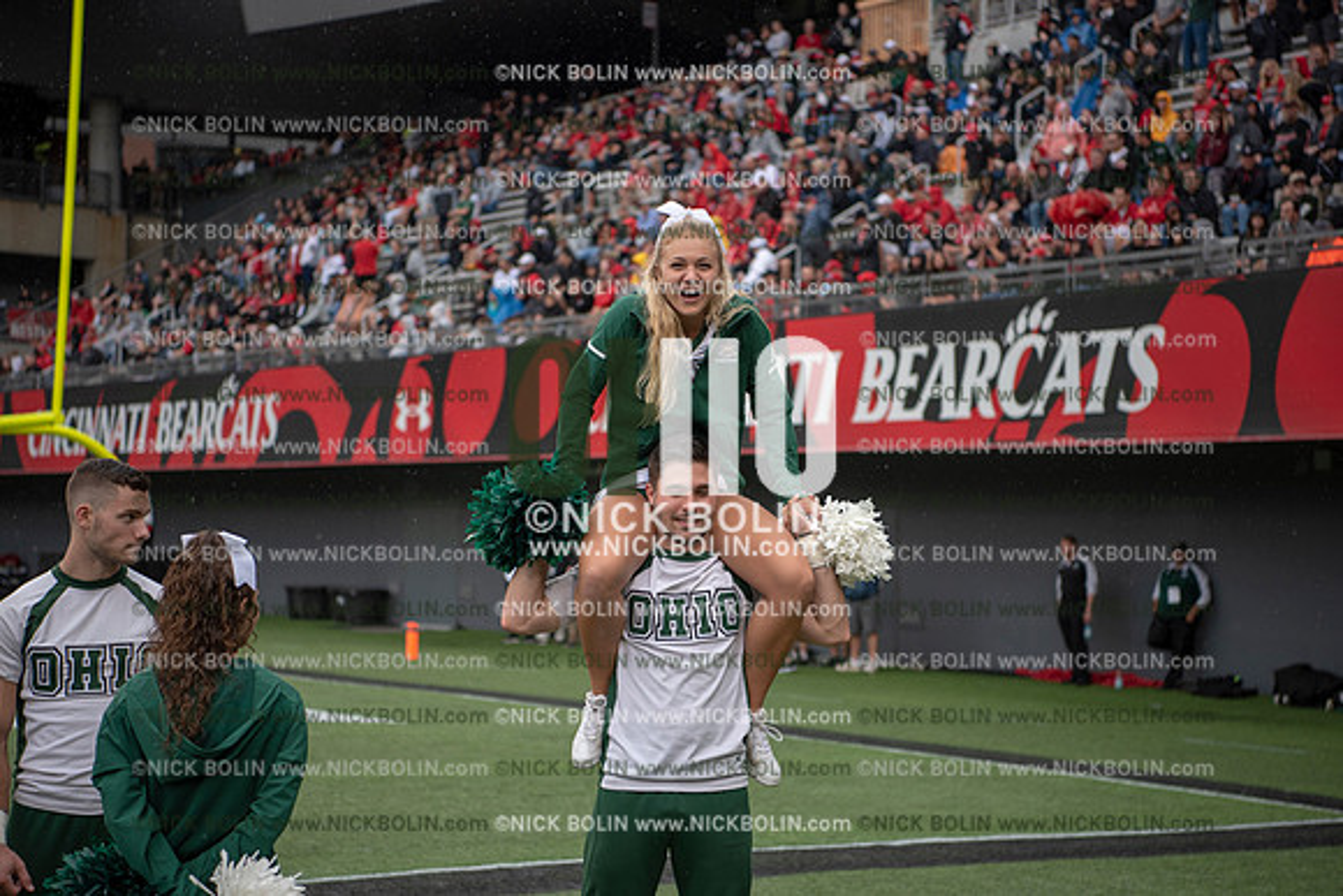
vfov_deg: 19.5
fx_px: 2612
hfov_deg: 28.8
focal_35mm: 70
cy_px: 448
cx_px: 672
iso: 250
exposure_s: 1/1000
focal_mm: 70
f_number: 2.8
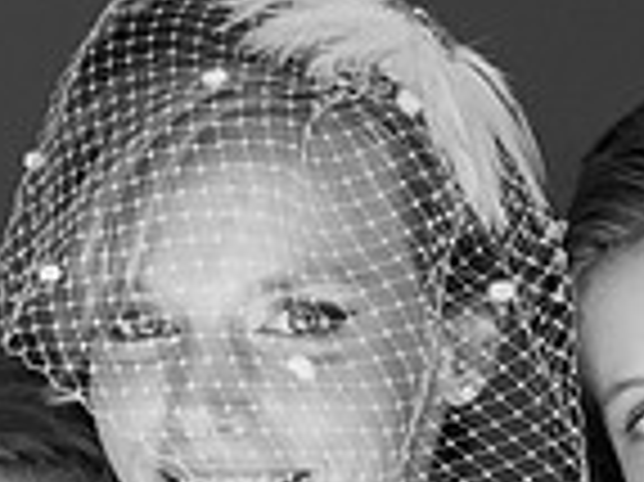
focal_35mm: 234
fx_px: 4350
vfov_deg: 6.3
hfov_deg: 8.5
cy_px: 734
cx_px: 482
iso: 1250
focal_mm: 60
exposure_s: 1/80
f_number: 5.6
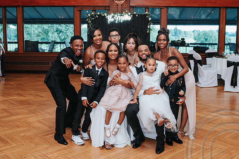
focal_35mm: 44
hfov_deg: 44.5
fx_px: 292
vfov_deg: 30.5
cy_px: 69
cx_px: 125
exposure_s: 1/200
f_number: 3.2
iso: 1000
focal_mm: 35
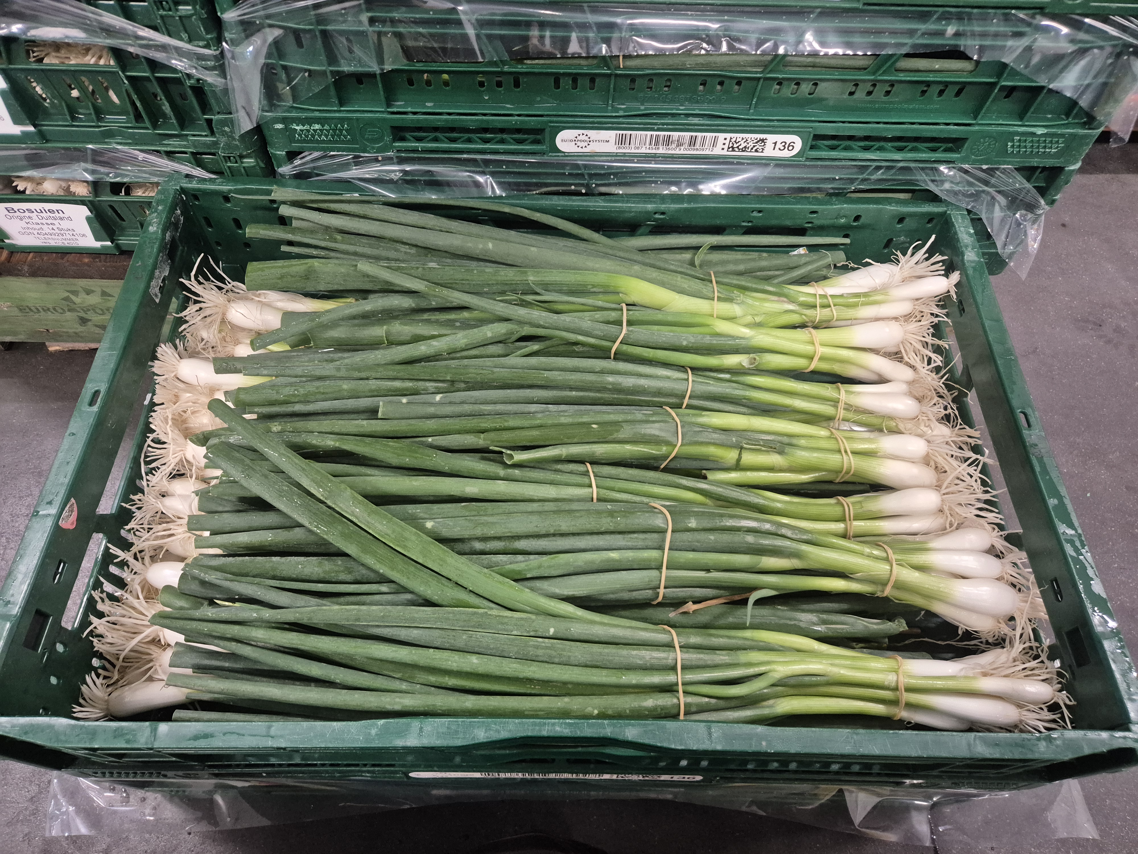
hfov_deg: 73.9
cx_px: 569
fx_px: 756
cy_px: 427
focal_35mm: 23
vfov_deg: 58.9
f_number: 1.8
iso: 1250
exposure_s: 1/100
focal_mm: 5.4
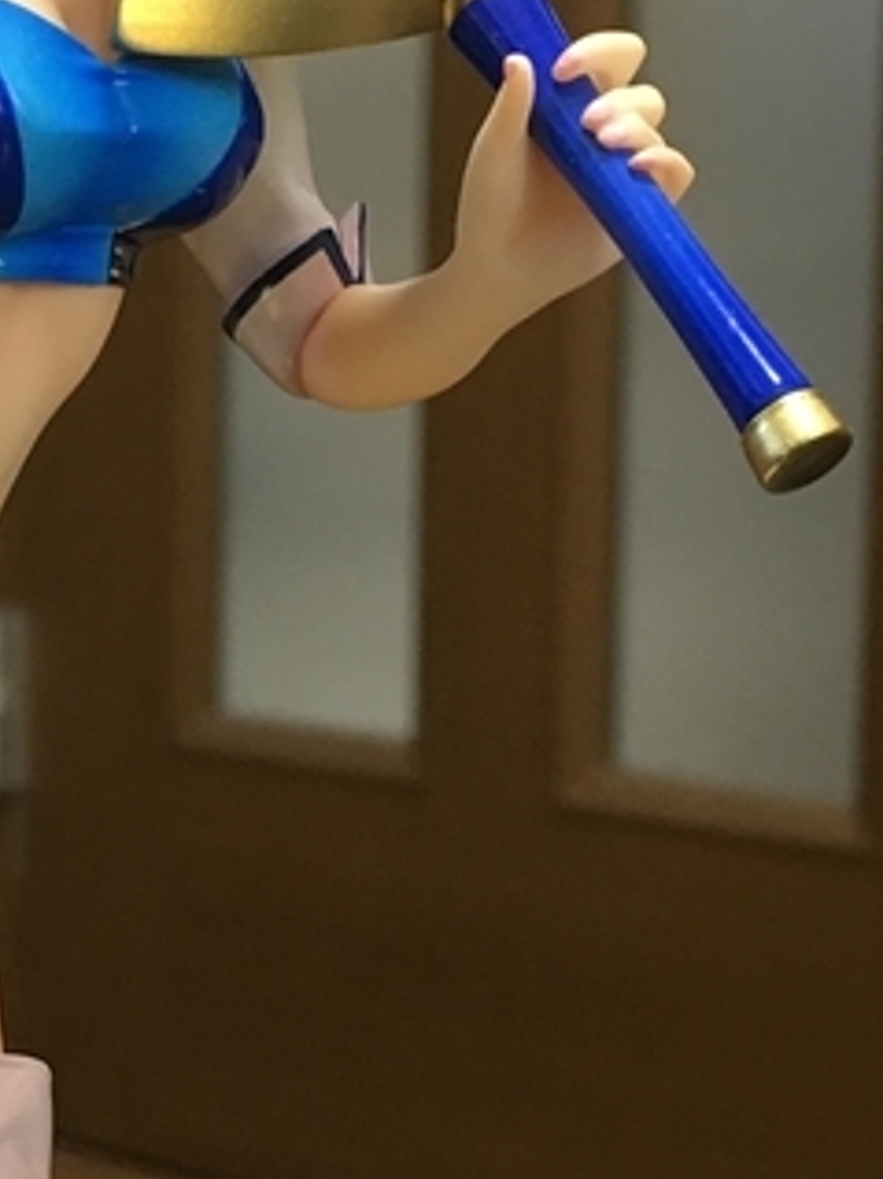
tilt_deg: -6.9
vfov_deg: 18.0
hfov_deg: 13.4
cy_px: 721
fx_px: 3710
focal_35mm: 109
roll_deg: +0.5
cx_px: -30
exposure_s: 1/15
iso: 50
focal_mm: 4.15
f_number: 2.2
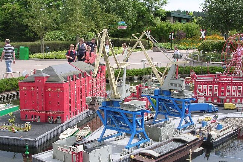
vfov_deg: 27.4
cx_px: 102
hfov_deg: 40.2
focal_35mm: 49
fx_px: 331
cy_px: 109
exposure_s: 1/142
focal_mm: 5.8
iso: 100
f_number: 5.6
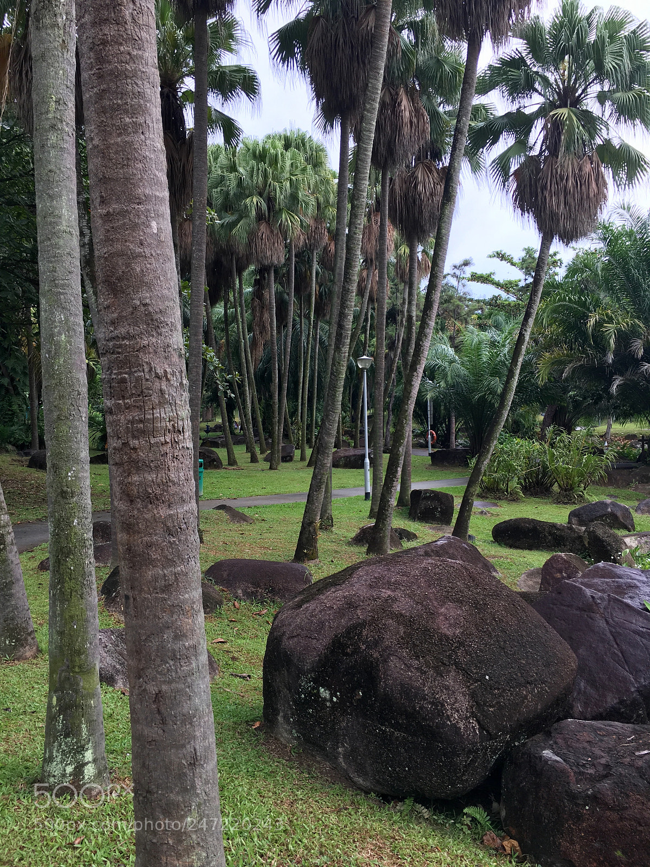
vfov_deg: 61.7
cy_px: 434
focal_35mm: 29
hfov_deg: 48.2
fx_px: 726
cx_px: 325
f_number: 2.2
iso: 25
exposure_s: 1/320
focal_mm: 4.15
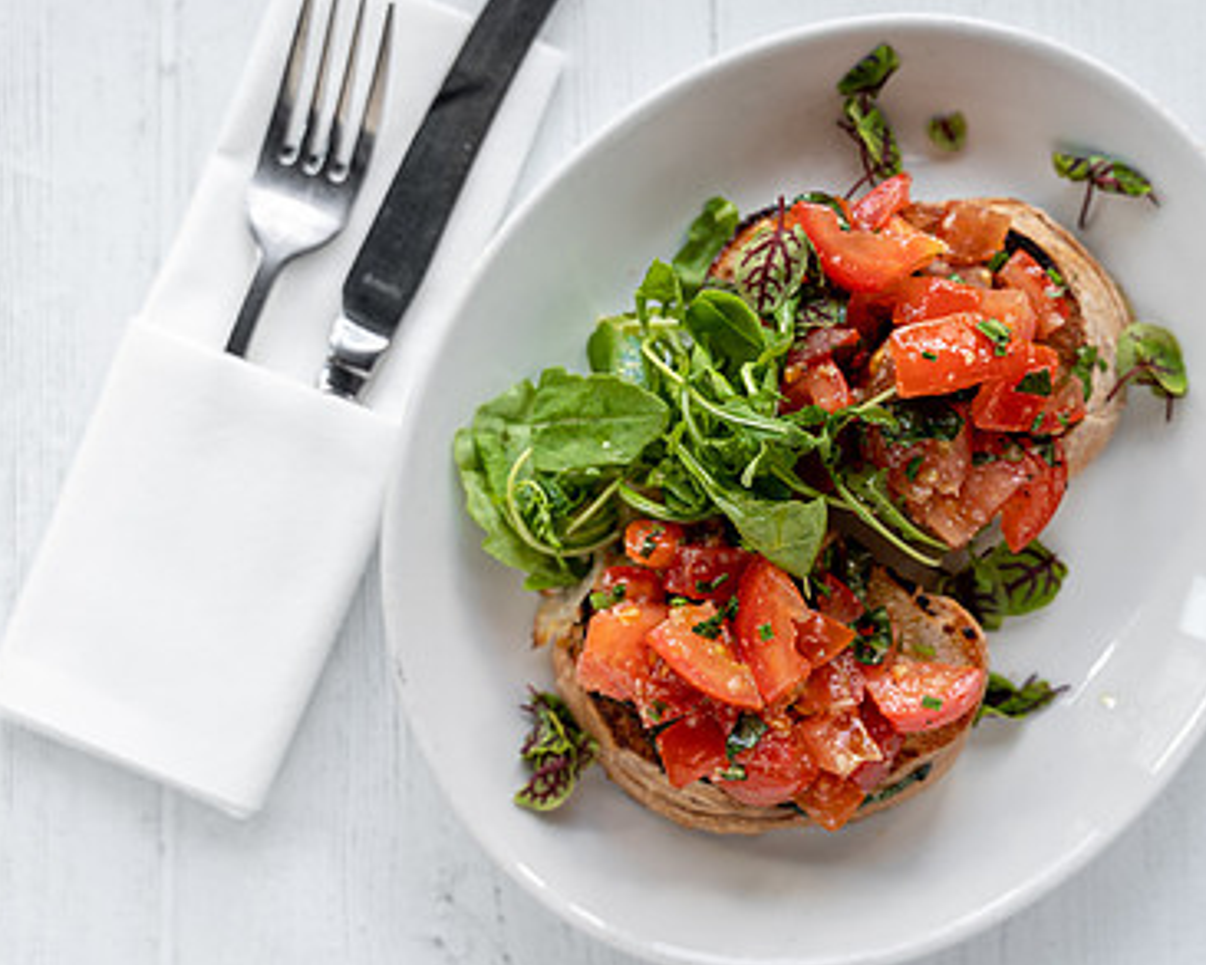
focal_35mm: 56
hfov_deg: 33.5
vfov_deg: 27.1
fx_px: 1999
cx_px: 698
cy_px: 456
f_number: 3.2
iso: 100
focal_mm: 37
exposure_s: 1/80
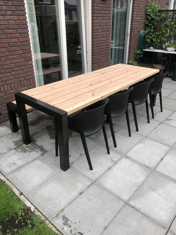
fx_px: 190
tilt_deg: -26.3
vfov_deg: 63.4
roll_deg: +0.1
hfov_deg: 49.7
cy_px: 118
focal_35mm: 28
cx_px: 88
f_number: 1.8
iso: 20
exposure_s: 1/249
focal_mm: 4
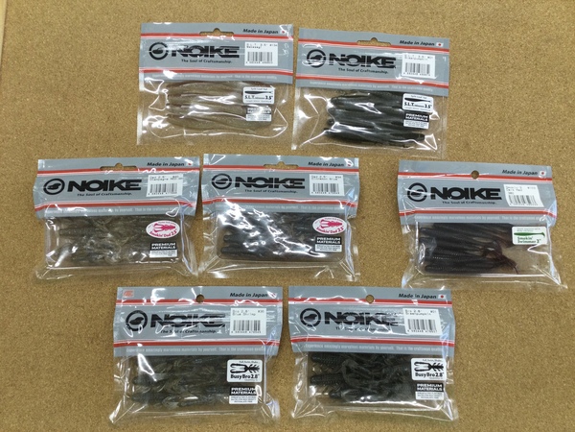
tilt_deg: -80.3
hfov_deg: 58.4
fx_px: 515
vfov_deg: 45.4
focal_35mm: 31
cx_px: 288
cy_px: 216
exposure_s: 1/40
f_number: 2.4
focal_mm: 3.3
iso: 25
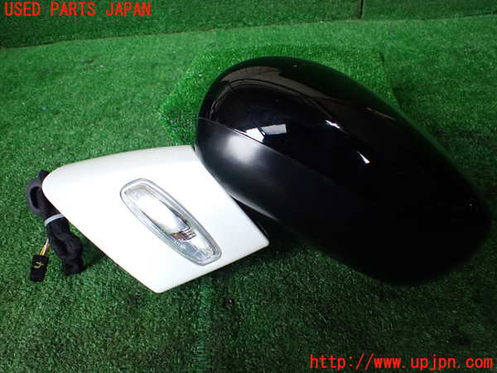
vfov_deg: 46.8
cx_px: 248
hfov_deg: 60.0
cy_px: 186
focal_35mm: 30
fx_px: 431
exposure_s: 1/125
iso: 400
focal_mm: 5.4
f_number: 2.3
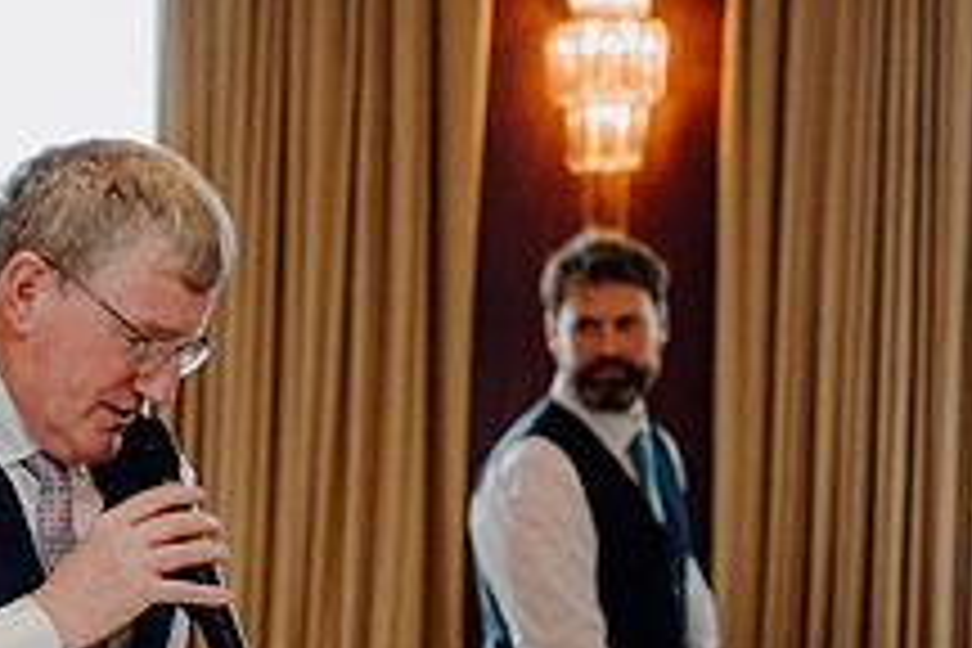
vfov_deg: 8.1
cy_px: 745
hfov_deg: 12.1
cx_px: 135
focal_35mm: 169
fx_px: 4563
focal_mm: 63
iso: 1250
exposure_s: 1/200
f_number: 2.8
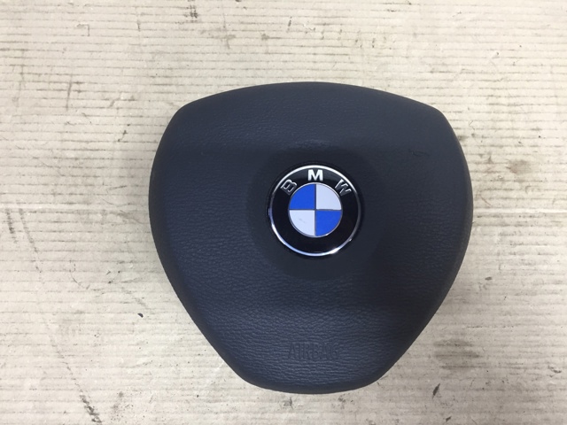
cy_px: 212
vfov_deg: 48.2
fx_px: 475
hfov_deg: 61.7
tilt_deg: -72.1
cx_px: 284
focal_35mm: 29
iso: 125
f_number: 2.2
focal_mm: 4.15
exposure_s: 1/33
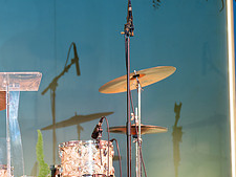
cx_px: -42
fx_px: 1439
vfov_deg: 7.0
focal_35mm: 211
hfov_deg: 9.3
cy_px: 59
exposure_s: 1/125
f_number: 1.2
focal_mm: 85
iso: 125
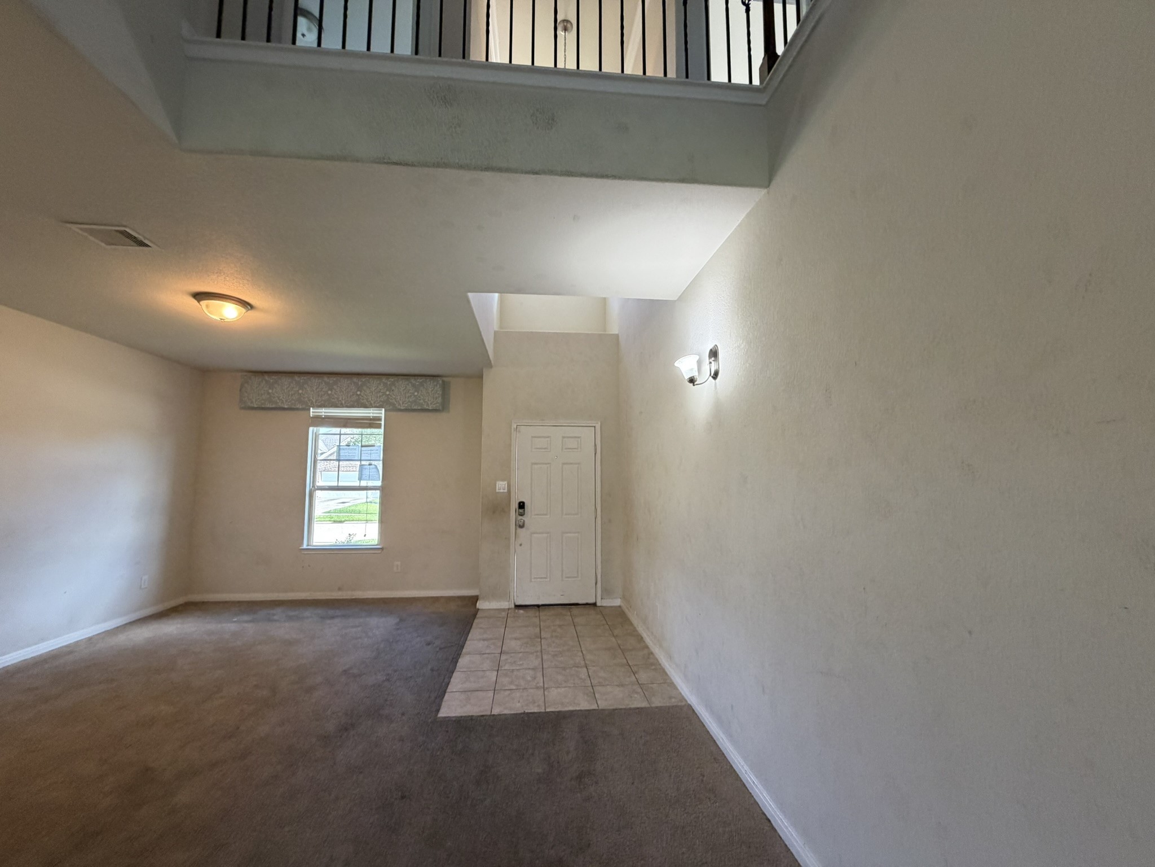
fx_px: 467
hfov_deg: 102.1
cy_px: 434
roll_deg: +0.2
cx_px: 578
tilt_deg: +4.0
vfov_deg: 85.7
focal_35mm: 14
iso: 250
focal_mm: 2.22
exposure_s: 1/60
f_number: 2.2
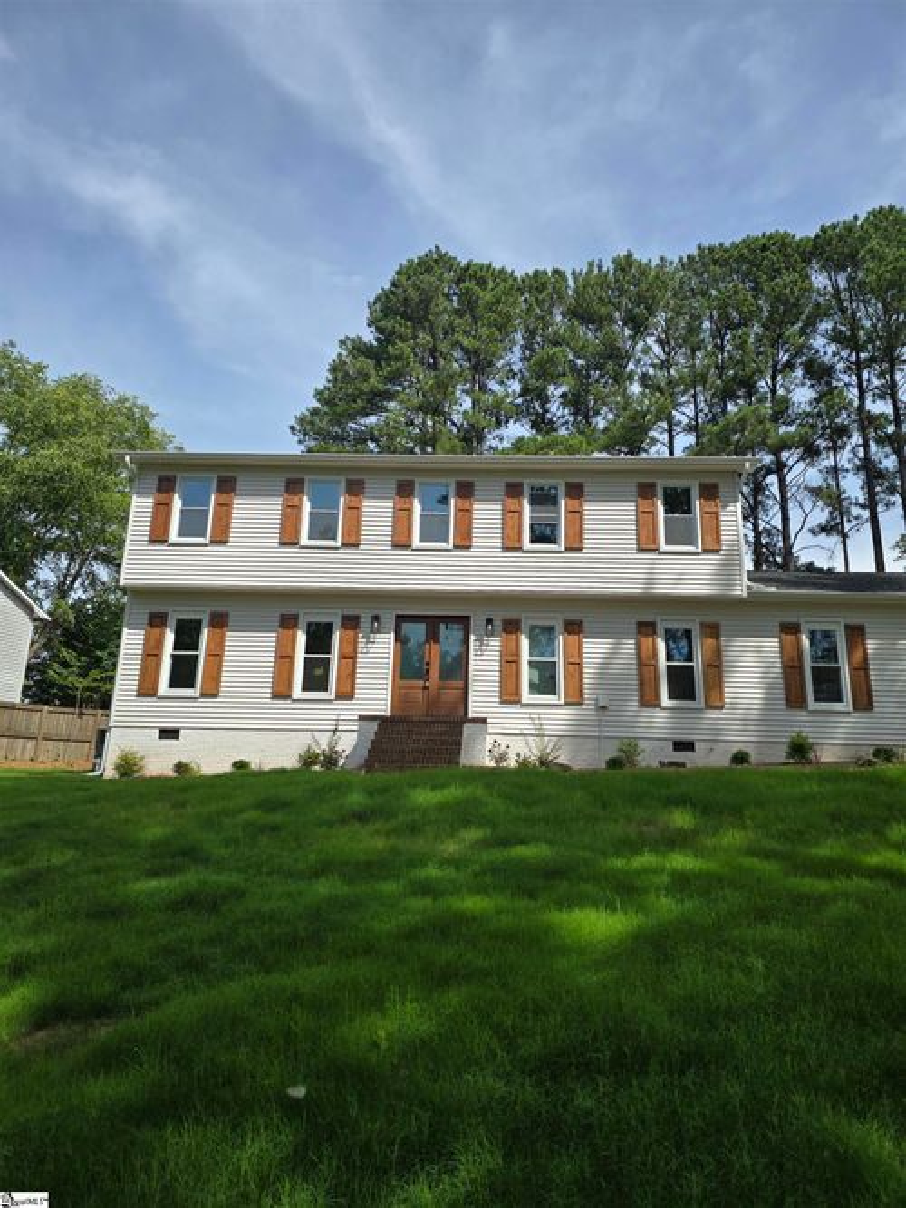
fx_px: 803
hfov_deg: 58.9
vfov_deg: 73.9
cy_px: 604
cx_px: 453
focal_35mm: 23
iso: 12
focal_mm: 6.3
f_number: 1.7
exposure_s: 1/699
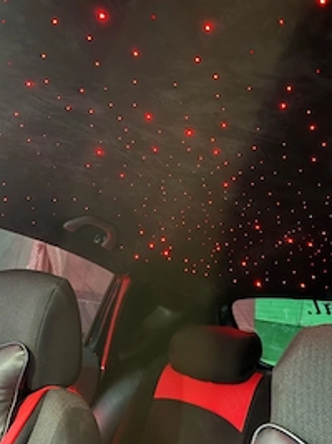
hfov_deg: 36.8
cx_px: 154
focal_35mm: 39
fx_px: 499
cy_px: 153
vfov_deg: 47.2
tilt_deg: +18.6
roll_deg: -8.4
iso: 800
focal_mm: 5.96
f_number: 1.6
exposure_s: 1/9
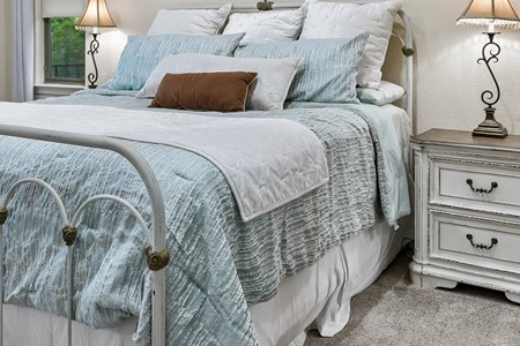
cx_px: 270
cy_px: 36
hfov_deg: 47.4
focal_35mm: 41
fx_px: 592
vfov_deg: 31.2
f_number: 8
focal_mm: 17
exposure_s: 1/15
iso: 1400
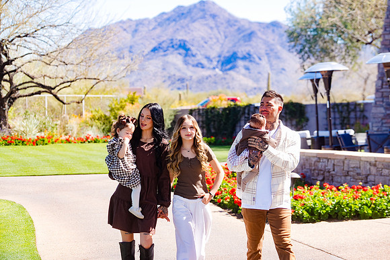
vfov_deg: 11.5
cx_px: 195
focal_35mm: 119
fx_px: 1289
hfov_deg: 17.2
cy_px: 130
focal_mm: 119
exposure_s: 1/400
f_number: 5.6
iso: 320
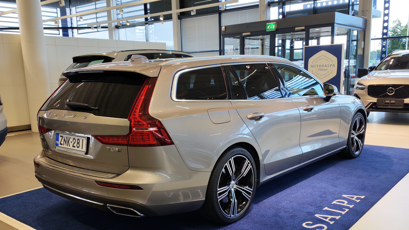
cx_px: 205
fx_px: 390
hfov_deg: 55.3
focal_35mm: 36
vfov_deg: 32.7
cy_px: 144
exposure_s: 1/100
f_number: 1.9
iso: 100
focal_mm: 6.12
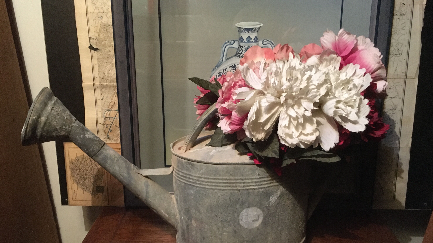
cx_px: 214
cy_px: 150
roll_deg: +1.6
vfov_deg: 36.5
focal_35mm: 32
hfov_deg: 61.0
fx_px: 367
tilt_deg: -21.2
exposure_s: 1/17
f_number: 2.2
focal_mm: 4.15
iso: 320
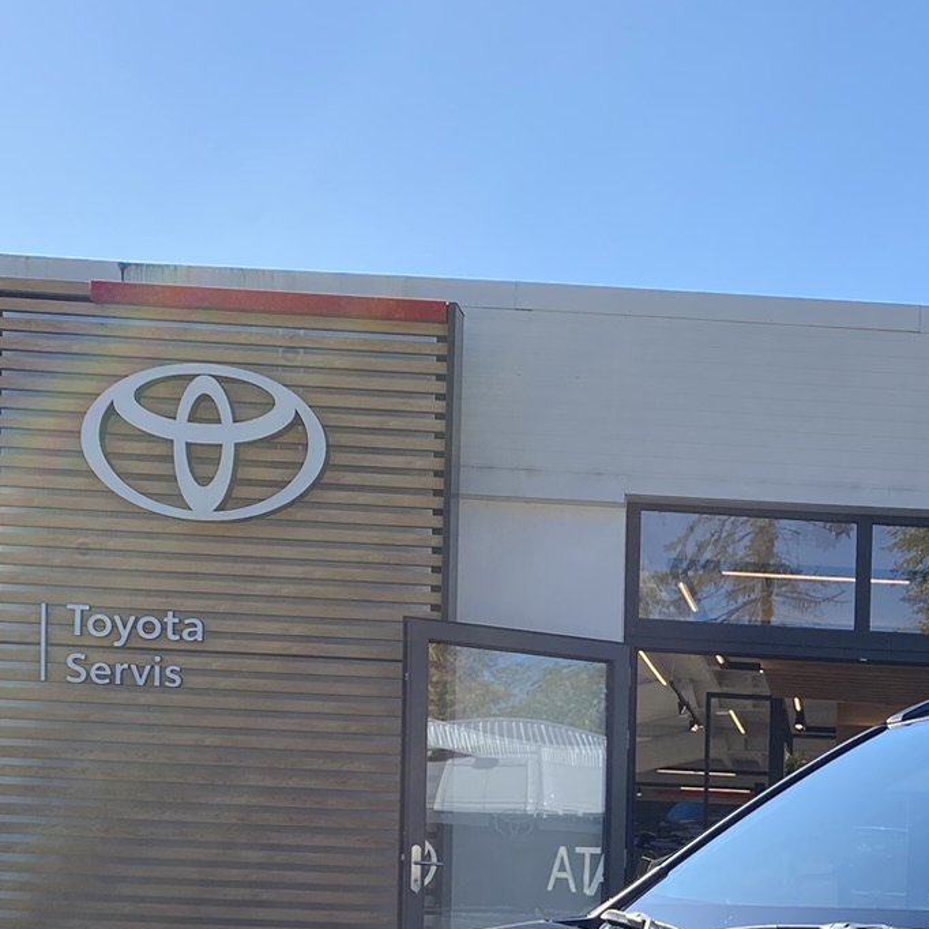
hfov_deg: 23.6
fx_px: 2095
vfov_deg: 23.5
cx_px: 1003
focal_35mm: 69
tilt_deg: -3.4
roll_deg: -2.9
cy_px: 1019
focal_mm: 4.25
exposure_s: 1/1258
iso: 32
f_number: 1.8
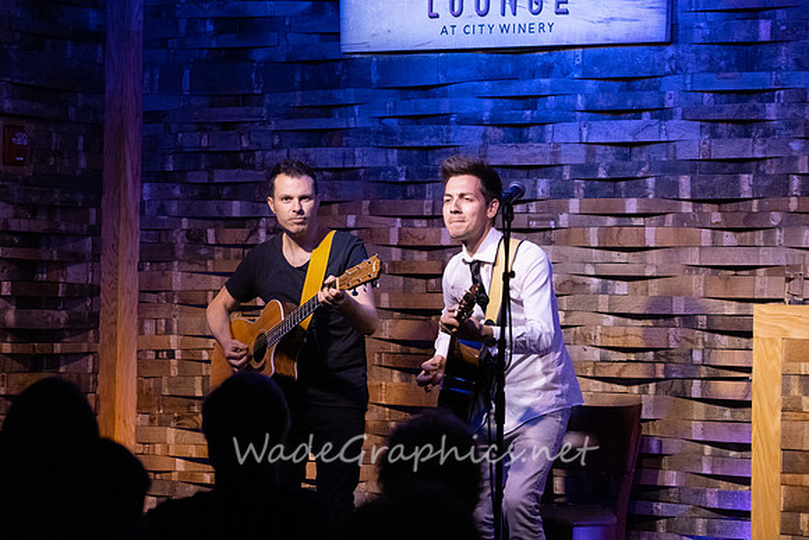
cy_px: 270
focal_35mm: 130
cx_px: 404
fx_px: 2922
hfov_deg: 15.8
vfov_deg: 10.6
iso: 6400
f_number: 6.3
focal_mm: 130
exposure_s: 1/200
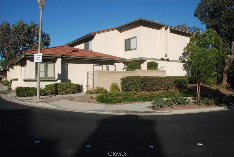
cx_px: 117
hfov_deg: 67.3
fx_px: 176
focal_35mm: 27
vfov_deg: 48.0
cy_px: 78
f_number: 9.5
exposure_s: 1/350
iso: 125
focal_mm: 18
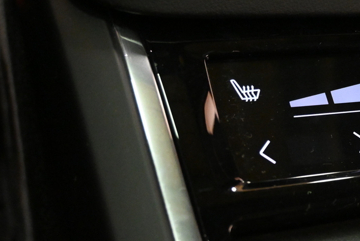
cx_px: 401
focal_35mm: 72
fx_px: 722
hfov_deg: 25.8
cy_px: 209
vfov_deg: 18.6
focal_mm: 21
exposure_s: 1/30
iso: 5000
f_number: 4
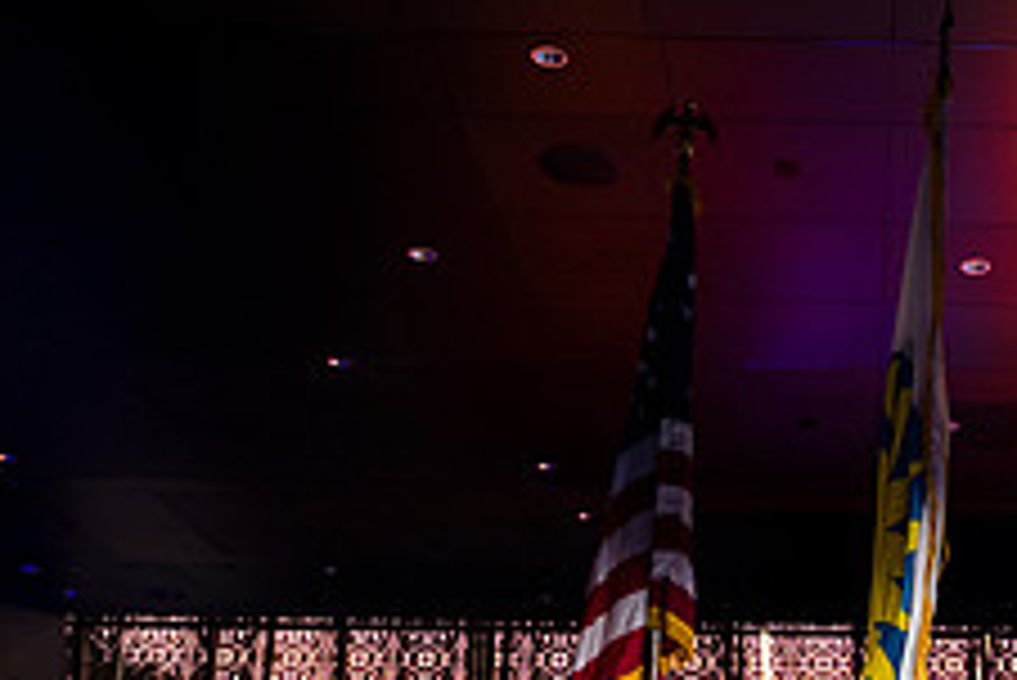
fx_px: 1159
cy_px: 822
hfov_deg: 43.8
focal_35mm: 41
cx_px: 891
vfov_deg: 28.3
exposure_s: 1/50
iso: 200
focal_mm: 16
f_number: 2.5
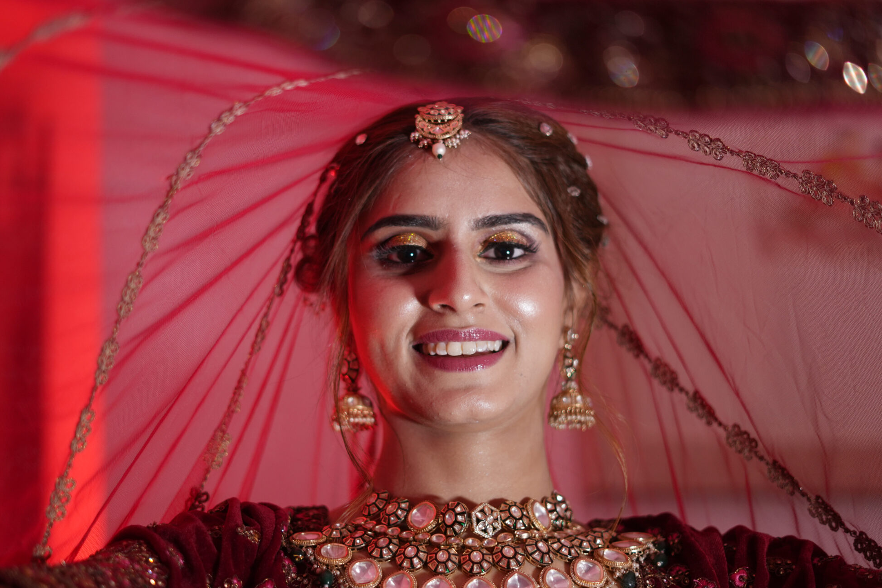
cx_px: 410
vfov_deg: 20.6
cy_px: 330
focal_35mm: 66
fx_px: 1617
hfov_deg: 30.5
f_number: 1.8
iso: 500
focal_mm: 50
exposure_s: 1/200
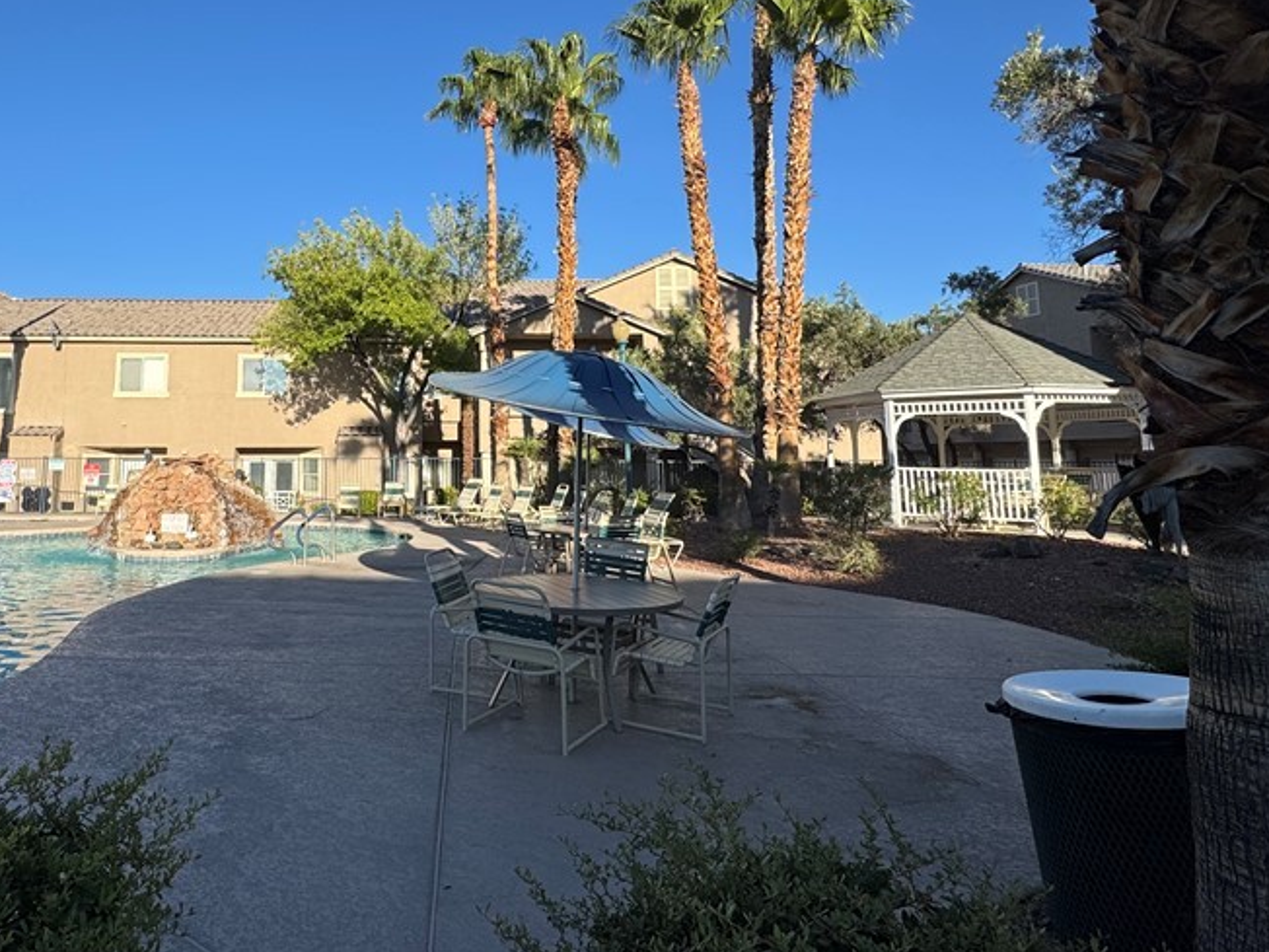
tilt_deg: +5.6
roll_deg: -1.2
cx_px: 422
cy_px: 366
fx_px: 807
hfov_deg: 74.0
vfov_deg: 60.4
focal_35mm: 22
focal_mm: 2.22
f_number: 2.2
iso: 50
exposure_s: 1/1880
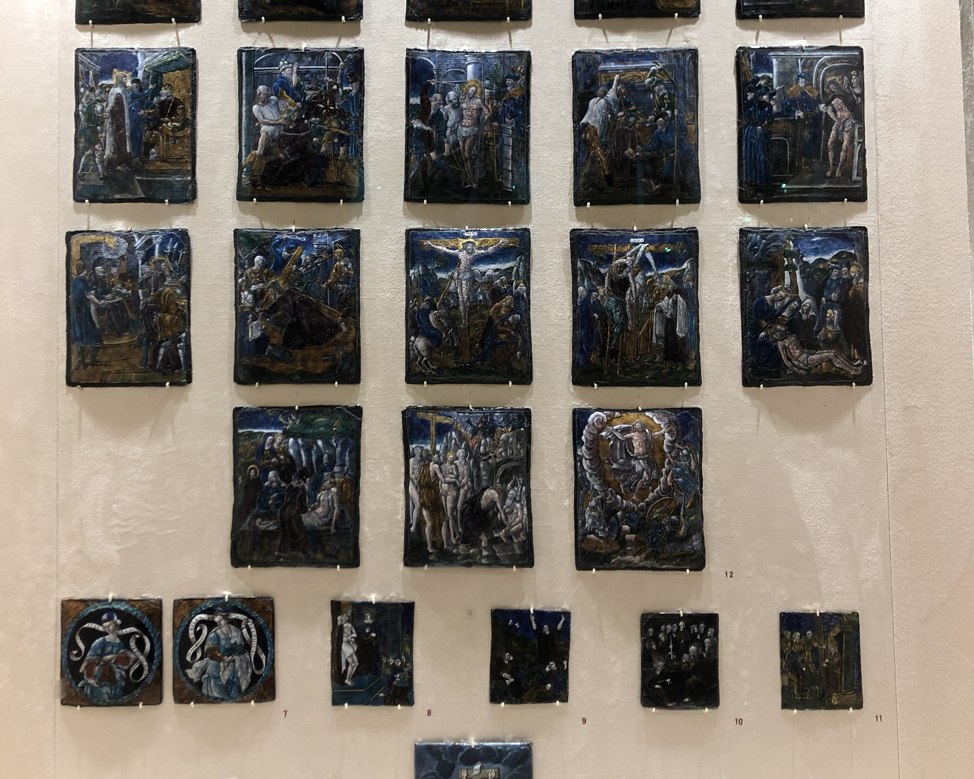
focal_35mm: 37
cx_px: 491
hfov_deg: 49.1
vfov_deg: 39.5
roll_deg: +1.2
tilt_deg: +3.0
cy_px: 243
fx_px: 1067
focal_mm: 4
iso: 32
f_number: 1.8
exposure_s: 1/20
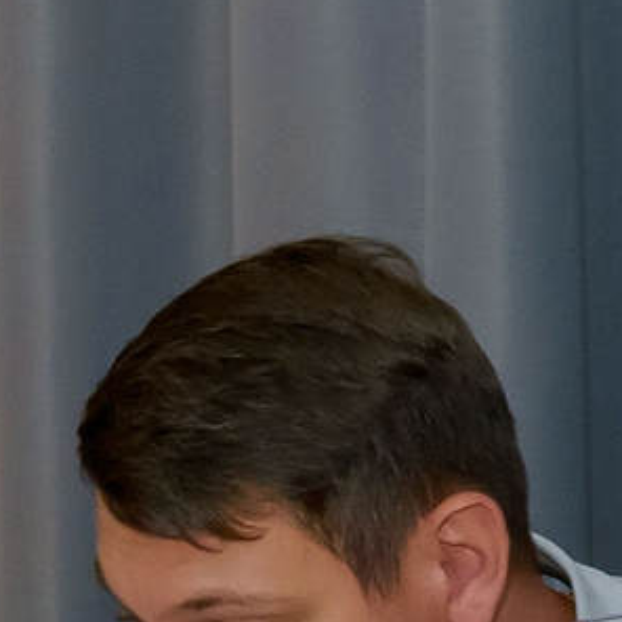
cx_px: -366
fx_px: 5834
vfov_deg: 6.1
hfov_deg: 6.0
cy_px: 774
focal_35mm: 287
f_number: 5.6
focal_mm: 39
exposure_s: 1/125
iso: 3200
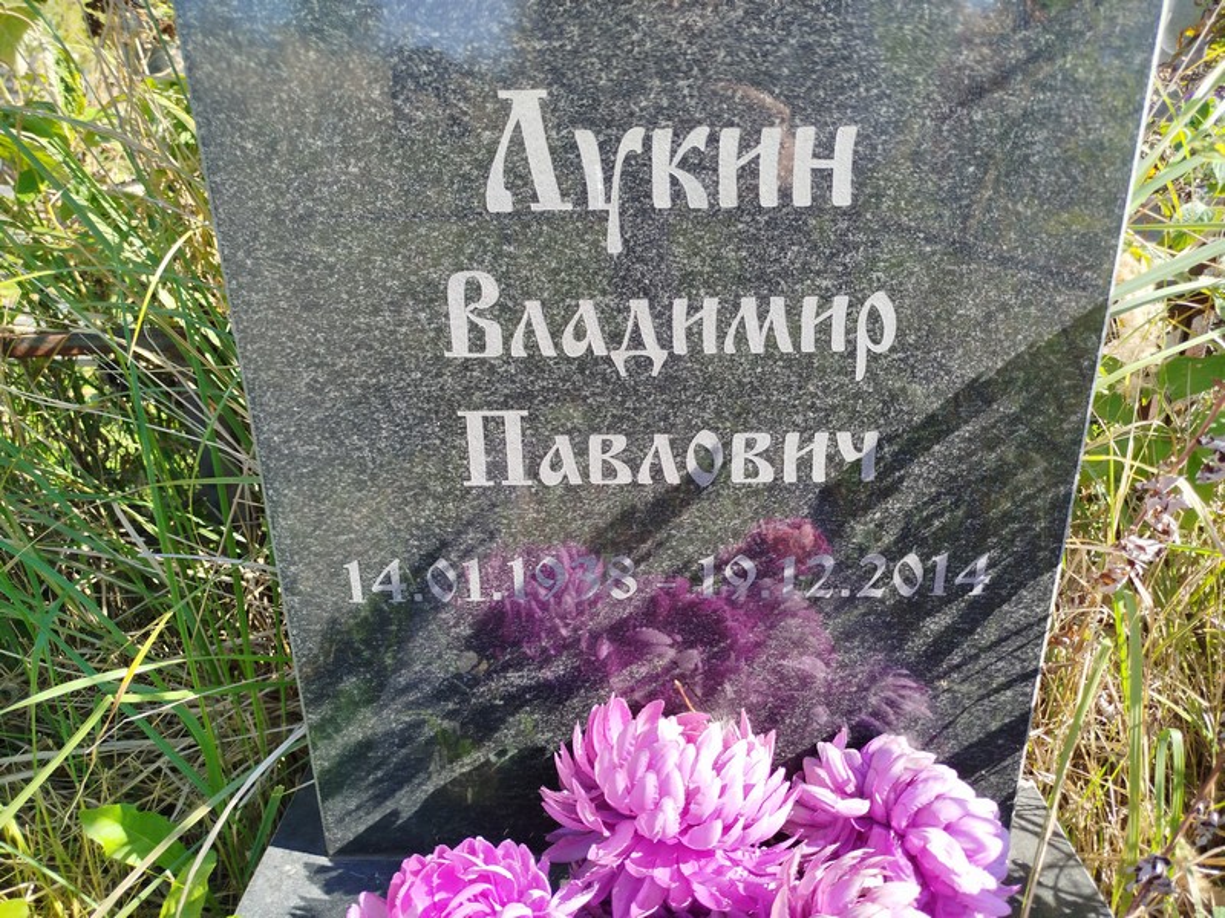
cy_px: 459
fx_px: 849
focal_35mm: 24
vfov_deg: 56.8
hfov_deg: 71.6
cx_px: 612
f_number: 1.7
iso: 50
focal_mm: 5.31
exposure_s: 1/273
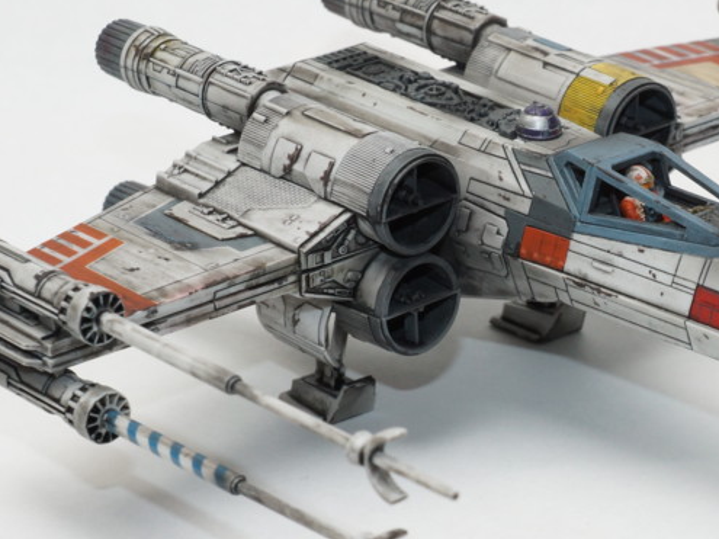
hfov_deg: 11.2
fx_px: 3634
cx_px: 622
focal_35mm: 175
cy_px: 361
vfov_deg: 8.5
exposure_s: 1/125
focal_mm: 60
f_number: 14
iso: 400
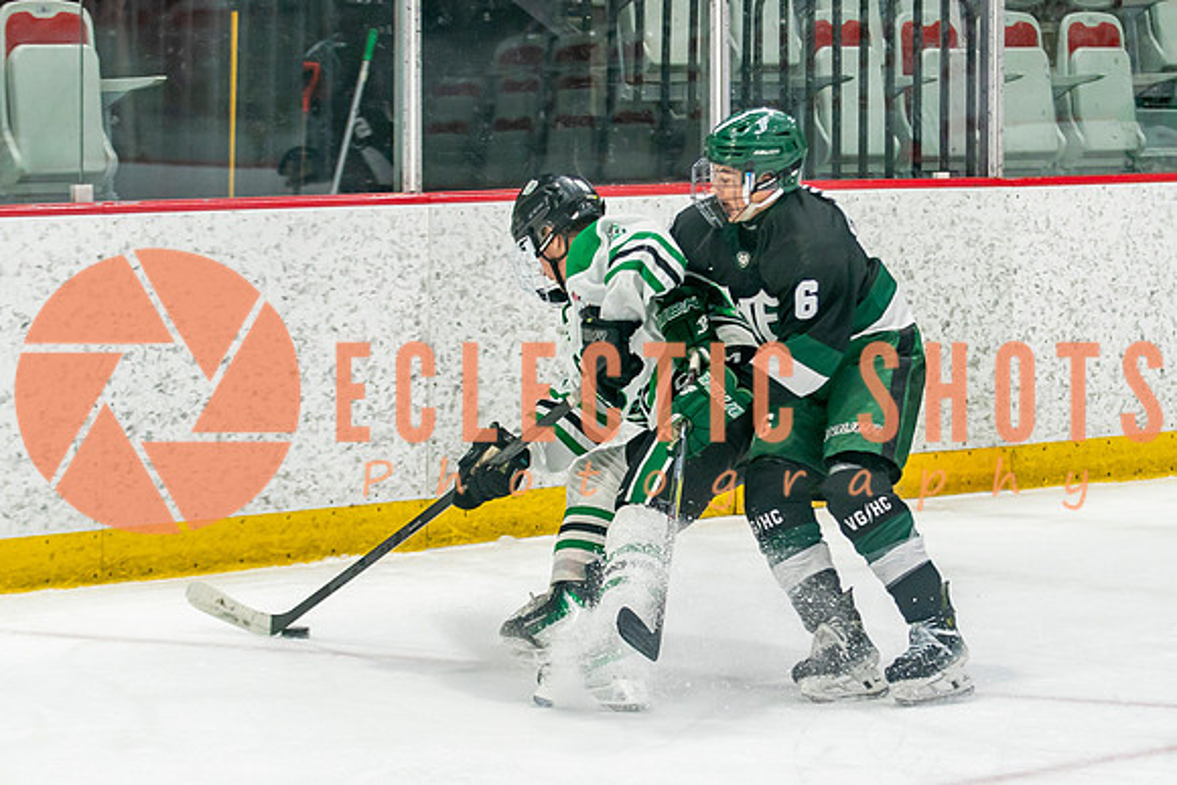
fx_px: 5877
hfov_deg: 11.4
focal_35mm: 180
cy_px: 354
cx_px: 756
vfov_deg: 7.6
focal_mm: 85
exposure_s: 1/640
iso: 800
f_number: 3.2
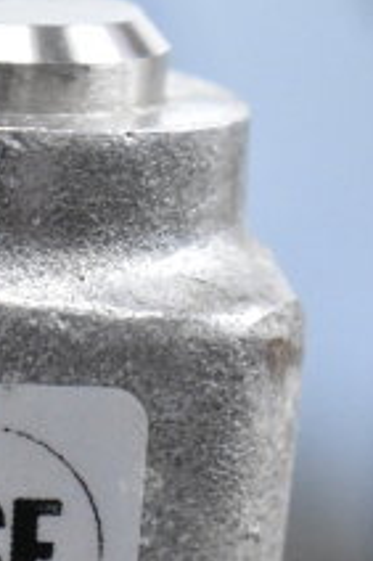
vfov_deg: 8.6
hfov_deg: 5.6
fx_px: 3696
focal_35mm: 237
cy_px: 533
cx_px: -373
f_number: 5.6
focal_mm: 55
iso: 9000
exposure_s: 1/100
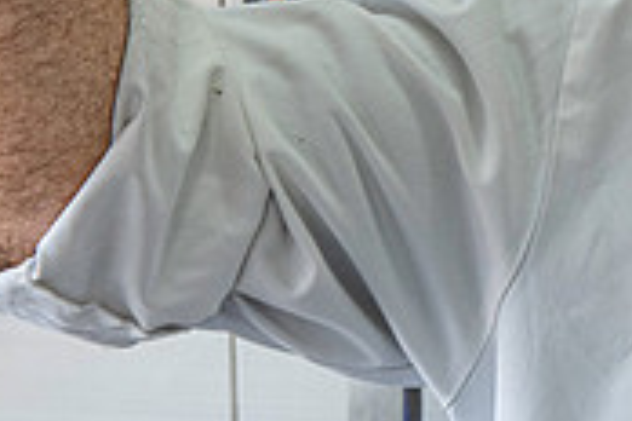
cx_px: 825
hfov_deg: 10.7
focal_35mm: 187
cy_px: -212
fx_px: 3283
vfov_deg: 7.2
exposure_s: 1/60
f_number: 8
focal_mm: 56
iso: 1250
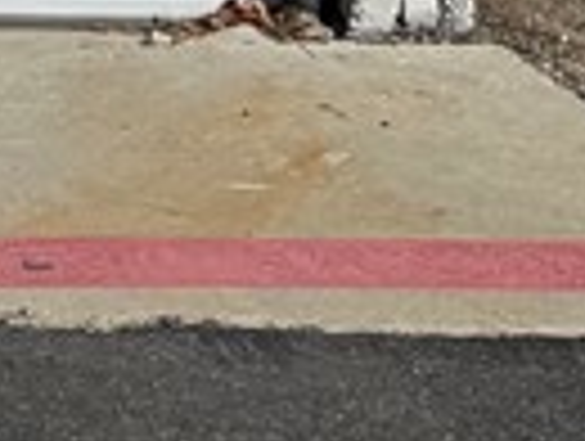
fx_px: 3200
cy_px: -806
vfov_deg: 7.2
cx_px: -1332
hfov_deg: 8.3
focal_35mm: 189
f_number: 1.78
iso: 64
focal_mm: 6.76
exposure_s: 1/14286
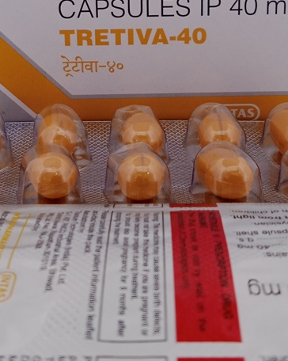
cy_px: 69
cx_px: 138
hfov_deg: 21.2
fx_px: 768
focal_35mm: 72
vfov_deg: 25.9
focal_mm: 3.43
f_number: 2.2
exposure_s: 1/164
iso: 100
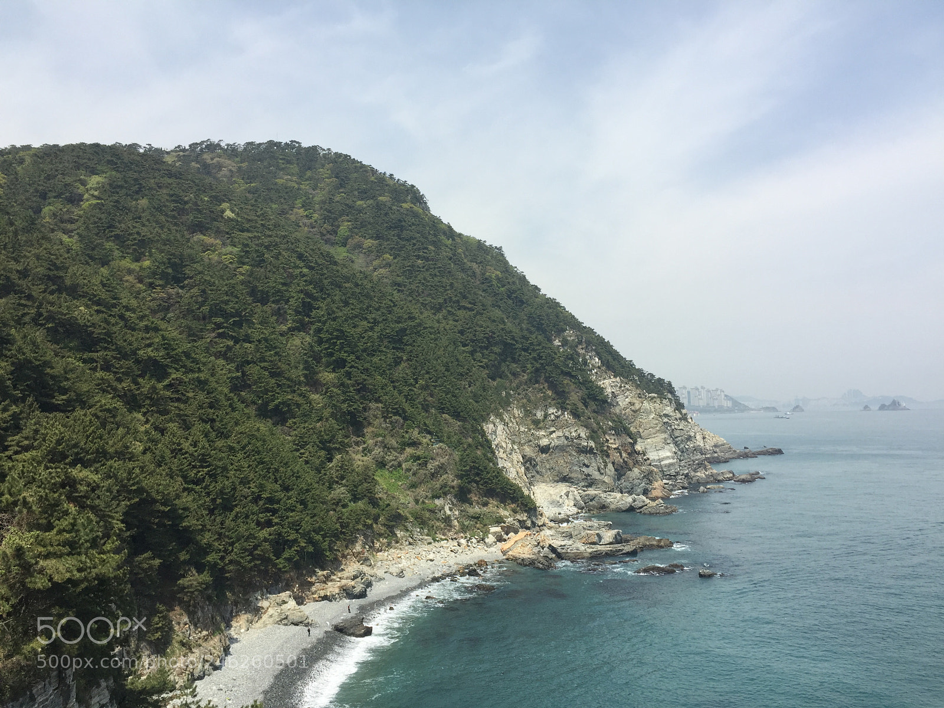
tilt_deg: +4.8
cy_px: 354
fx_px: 791
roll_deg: -1.3
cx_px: 472
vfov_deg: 48.2
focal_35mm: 29
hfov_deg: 61.7
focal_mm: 4.15
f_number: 2.2
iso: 32
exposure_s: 1/1883
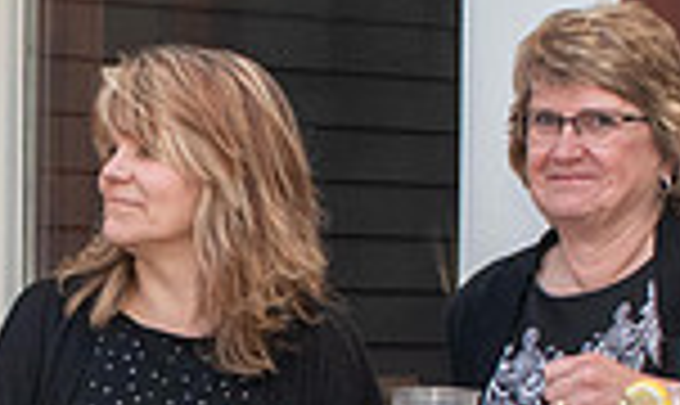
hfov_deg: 12.0
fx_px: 3220
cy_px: 425
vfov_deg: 7.2
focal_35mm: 176
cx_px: 102
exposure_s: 1/100
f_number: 5
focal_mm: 27
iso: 800
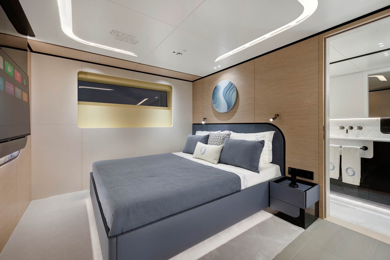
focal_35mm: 14
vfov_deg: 81.3
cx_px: 195
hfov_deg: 104.2
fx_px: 152
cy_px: 130
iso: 100
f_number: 11
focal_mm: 14
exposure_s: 1
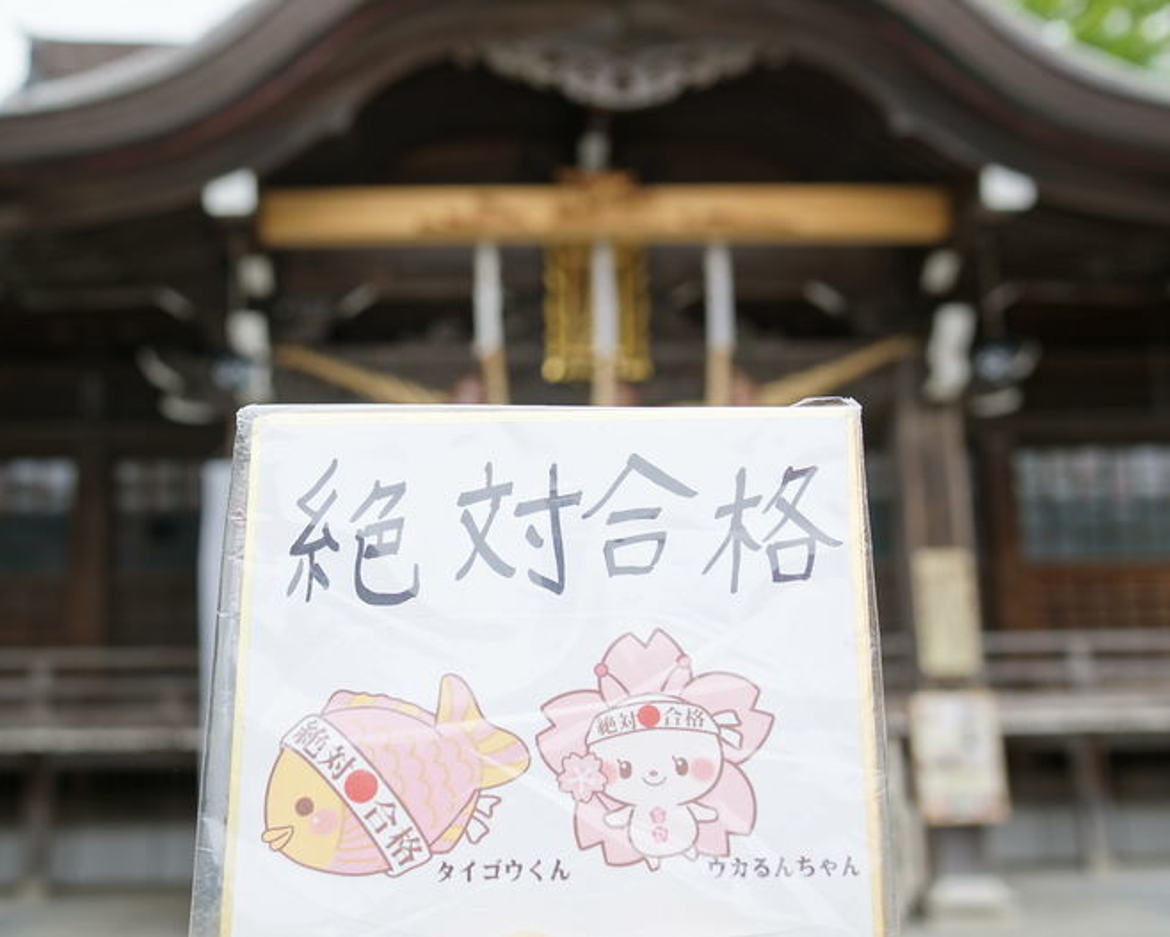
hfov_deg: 44.7
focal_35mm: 41
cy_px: 467
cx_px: 501
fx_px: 1420
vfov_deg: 36.5
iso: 100
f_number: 4
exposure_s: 1/160
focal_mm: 24
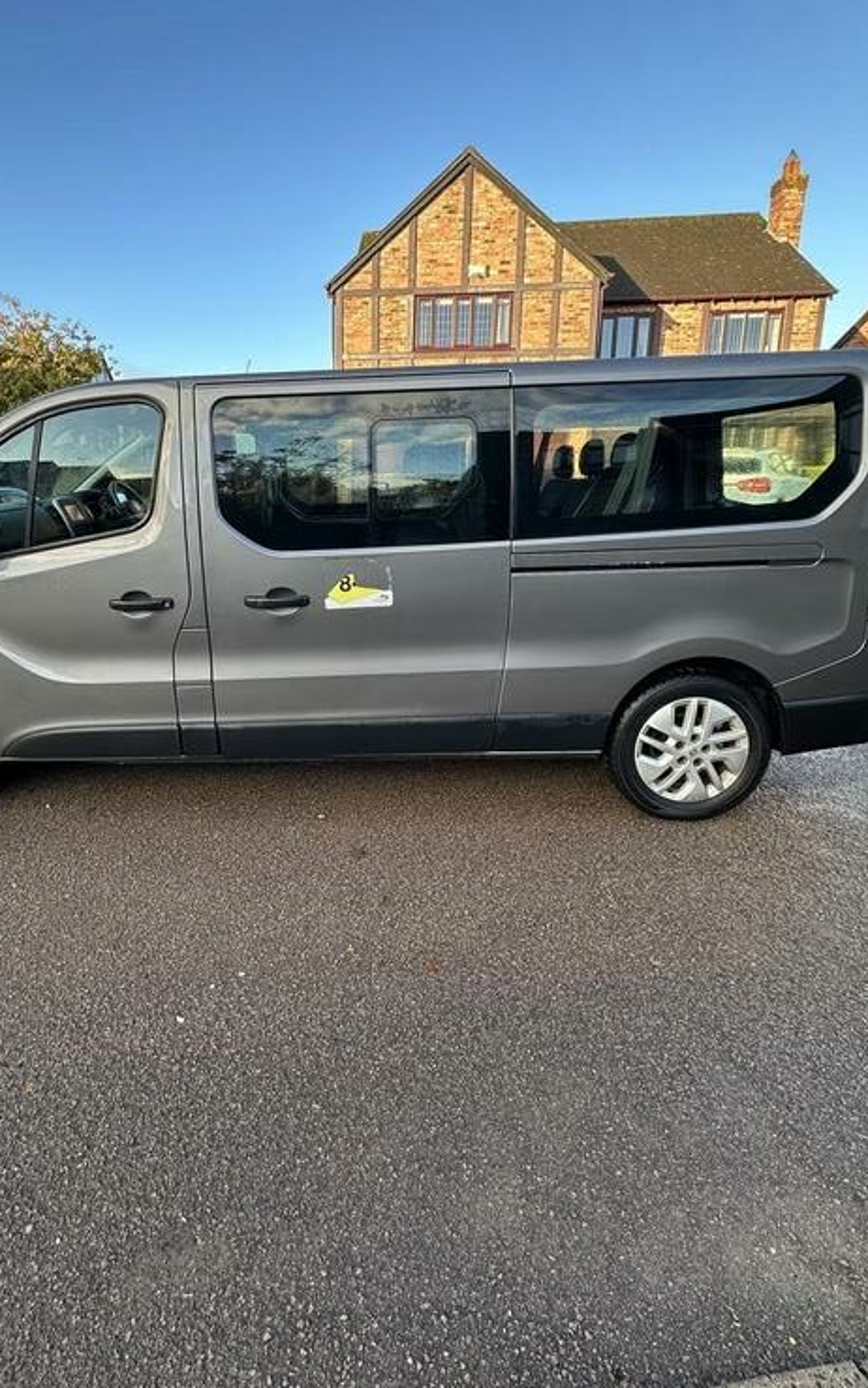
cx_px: 334
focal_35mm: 18
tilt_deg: -12.5
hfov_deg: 64.2
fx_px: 681
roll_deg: -0.3
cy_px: 622
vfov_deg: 90.8
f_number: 2.2
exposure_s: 1/189
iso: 40
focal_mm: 2.22
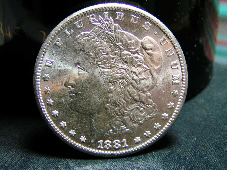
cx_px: 114
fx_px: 413
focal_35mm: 63
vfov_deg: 23.3
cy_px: 85
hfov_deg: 30.7
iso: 200
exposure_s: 1/50
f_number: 3.2
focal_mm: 9.7
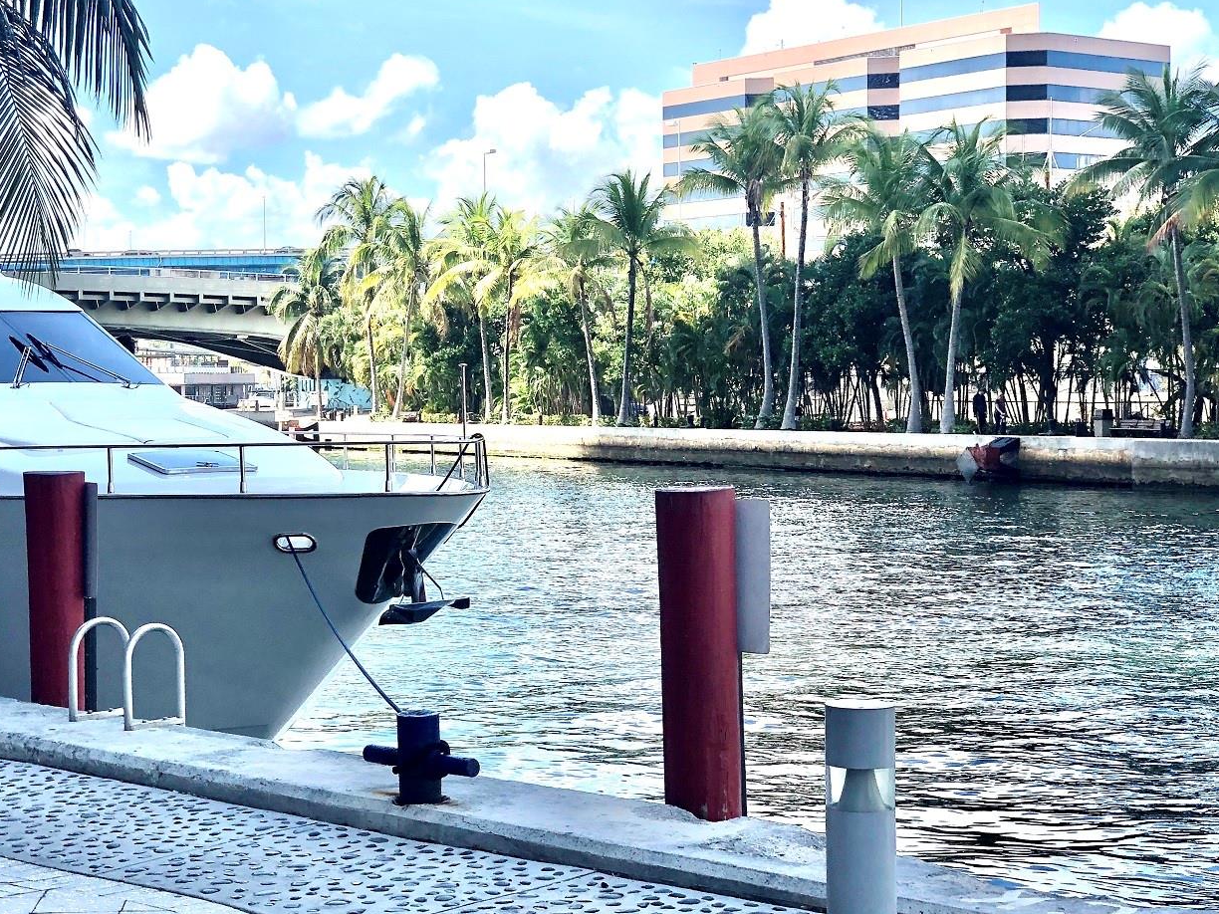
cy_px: 461
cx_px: 450
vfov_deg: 21.6
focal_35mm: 68
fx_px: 2395
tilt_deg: -1.2
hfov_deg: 28.4
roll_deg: +2.1
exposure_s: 1/684
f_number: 2.4
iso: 16
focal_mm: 6
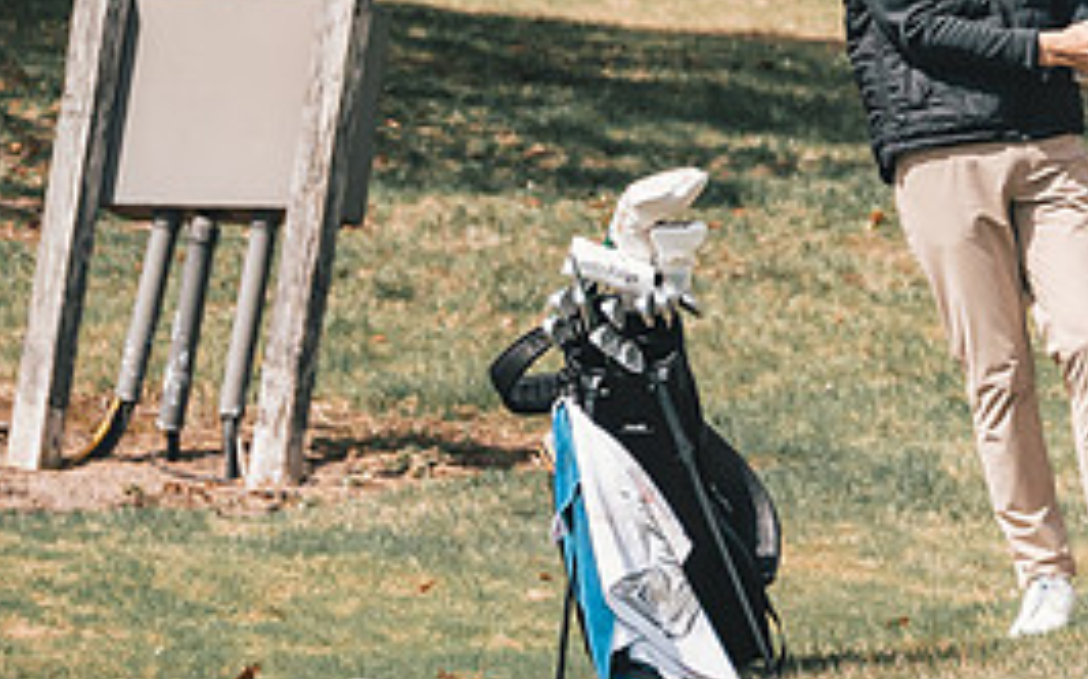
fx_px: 26971
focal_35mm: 910
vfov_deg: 1.4
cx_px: 1087
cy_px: 0
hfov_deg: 2.3
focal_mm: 291
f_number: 6.3
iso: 640
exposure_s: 1/3200
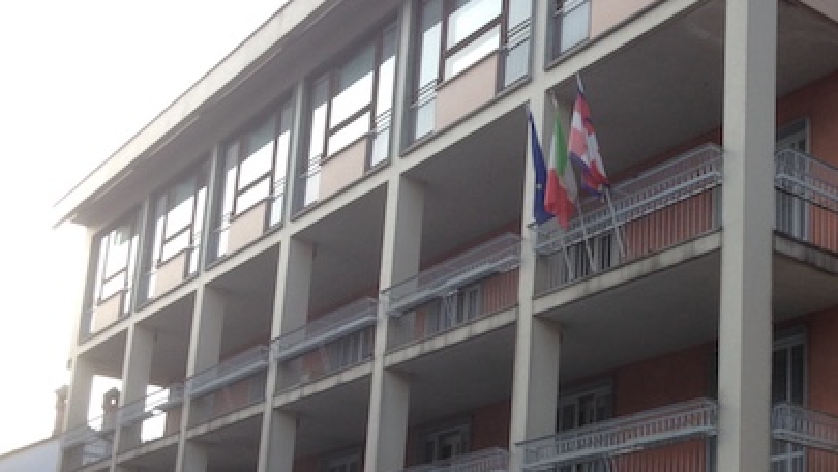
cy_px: 420
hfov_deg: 35.3
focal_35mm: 58
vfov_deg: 20.3
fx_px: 1289
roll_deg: -3.2
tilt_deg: +12.6
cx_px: 624
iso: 50
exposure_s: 1/190
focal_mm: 4.12
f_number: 2.4
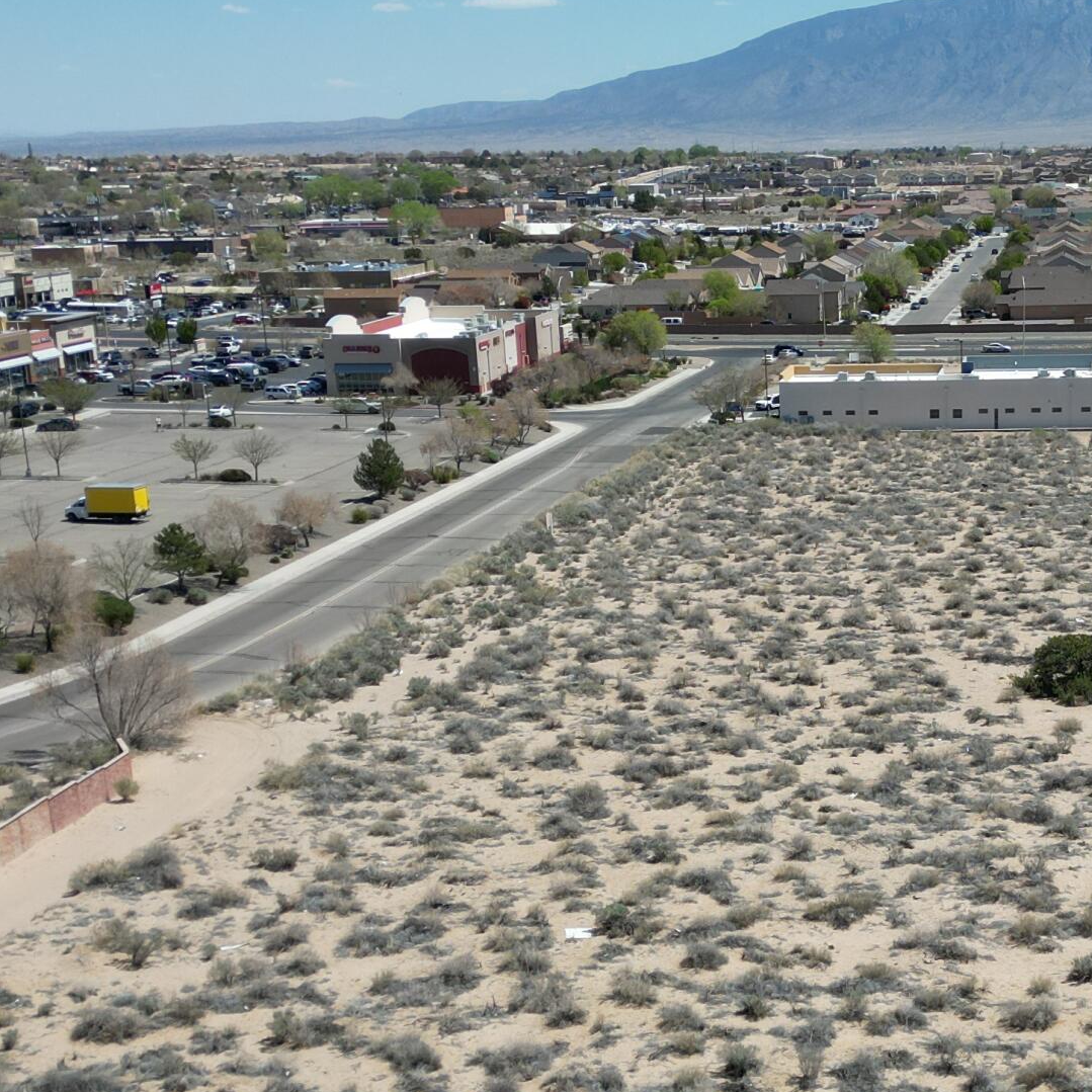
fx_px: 2106
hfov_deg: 28.5
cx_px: 853
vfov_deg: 28.9
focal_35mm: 59
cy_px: 739
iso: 100
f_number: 1.7
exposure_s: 1/3200
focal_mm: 6.72
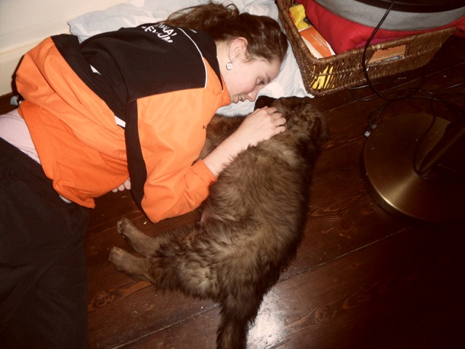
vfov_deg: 56.8
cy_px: 174
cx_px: 232
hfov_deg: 71.6
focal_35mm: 24
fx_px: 322
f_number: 3.2
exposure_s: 1/30
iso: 200
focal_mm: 3.9
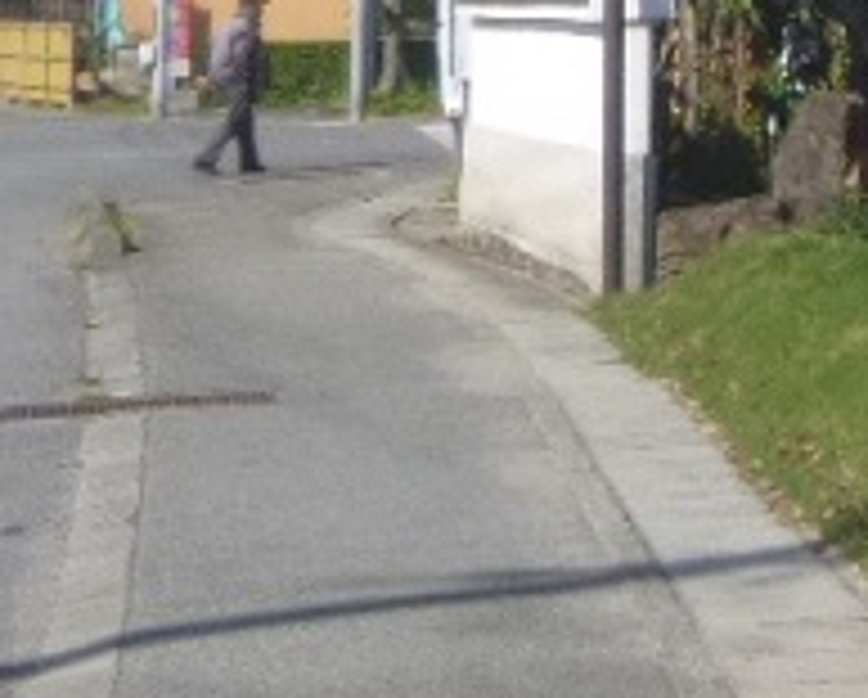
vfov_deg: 8.1
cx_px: 1687
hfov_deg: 9.7
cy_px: -504
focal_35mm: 186
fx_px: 4785
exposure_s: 1/500
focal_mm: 6.4
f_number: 4.4
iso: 100
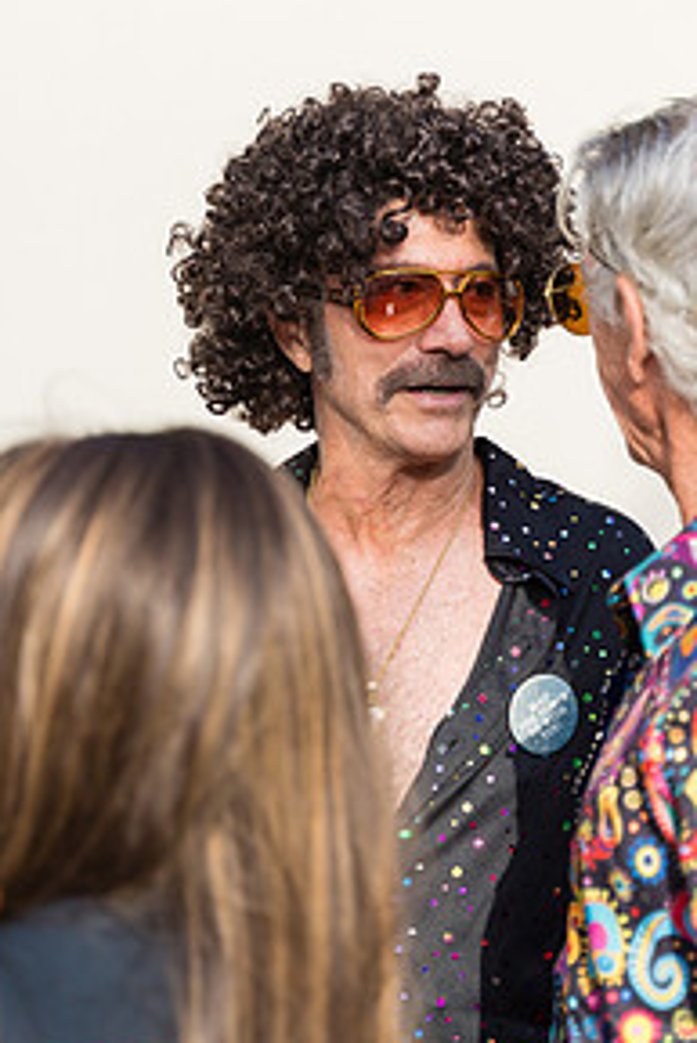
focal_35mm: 95
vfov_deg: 21.4
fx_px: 2755
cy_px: 429
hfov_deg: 14.4
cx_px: 473
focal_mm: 61
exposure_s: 1/1600
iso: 200
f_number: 2.8
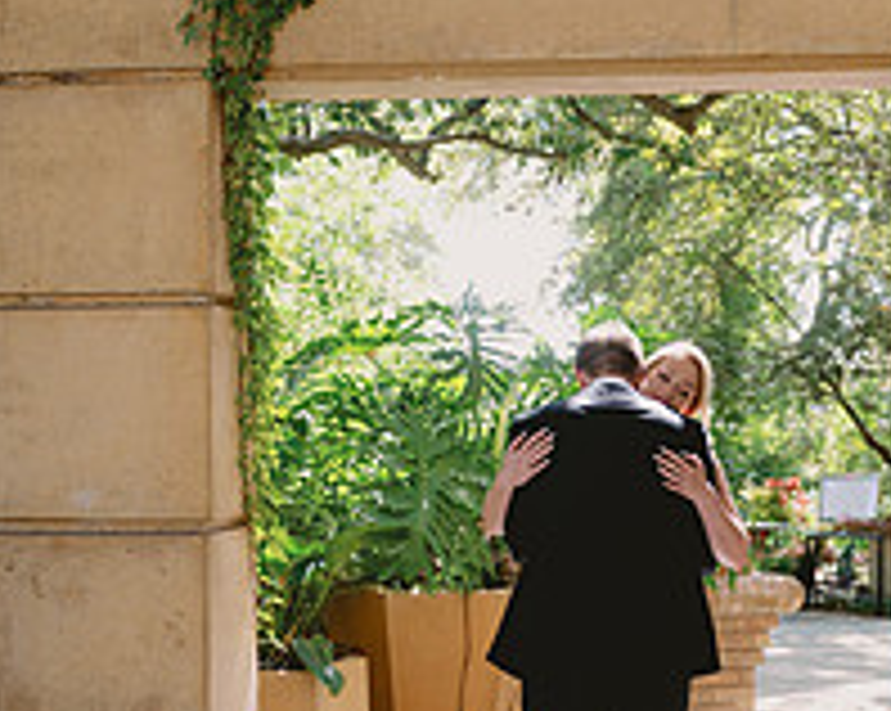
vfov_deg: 18.9
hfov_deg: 23.4
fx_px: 2134
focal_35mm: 81
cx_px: 619
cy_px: 459
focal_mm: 38
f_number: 2.8
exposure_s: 1/1600
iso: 800
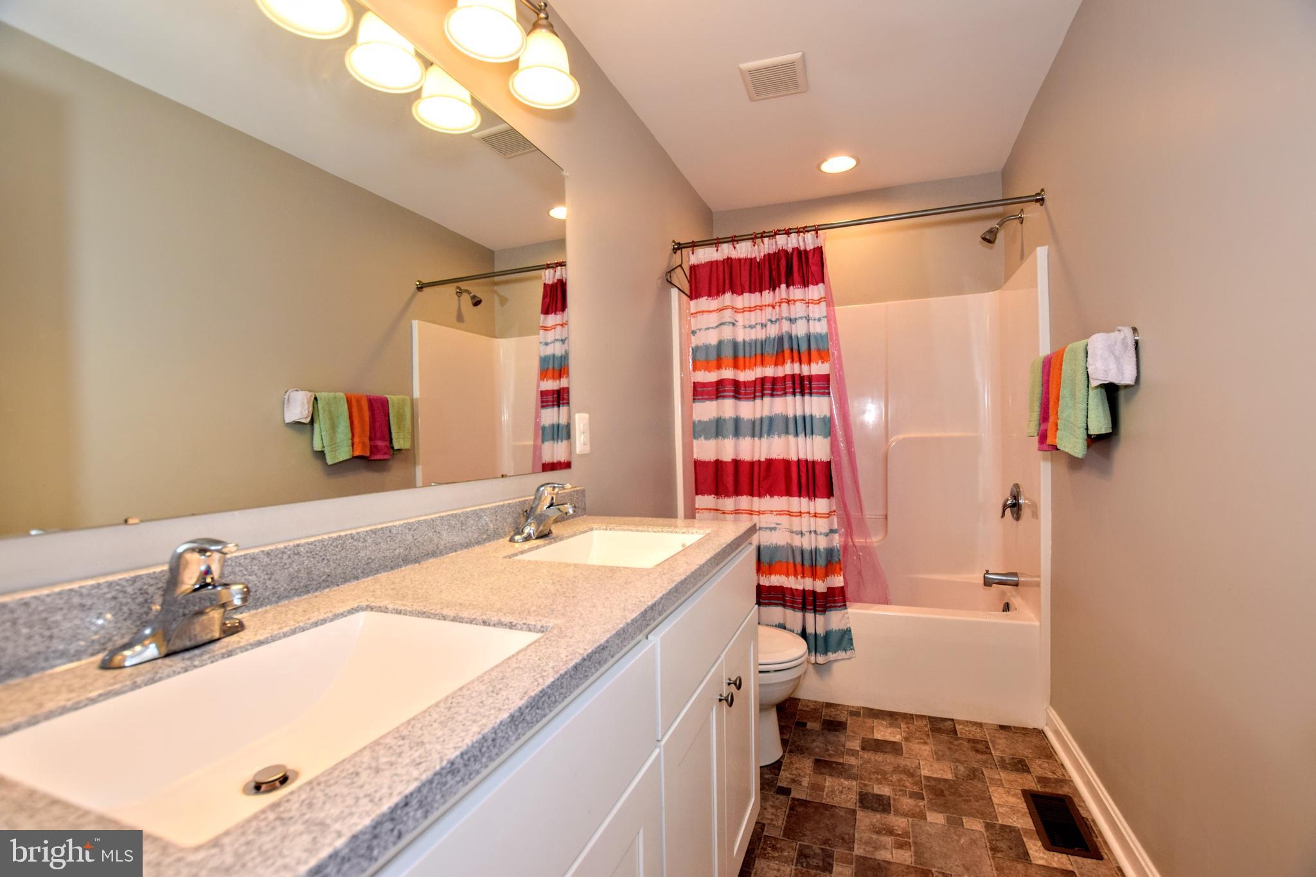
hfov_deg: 92.4
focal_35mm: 17
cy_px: 438
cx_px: 658
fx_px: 630
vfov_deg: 69.6
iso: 360
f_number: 5.6
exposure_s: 1/125
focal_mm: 11.5
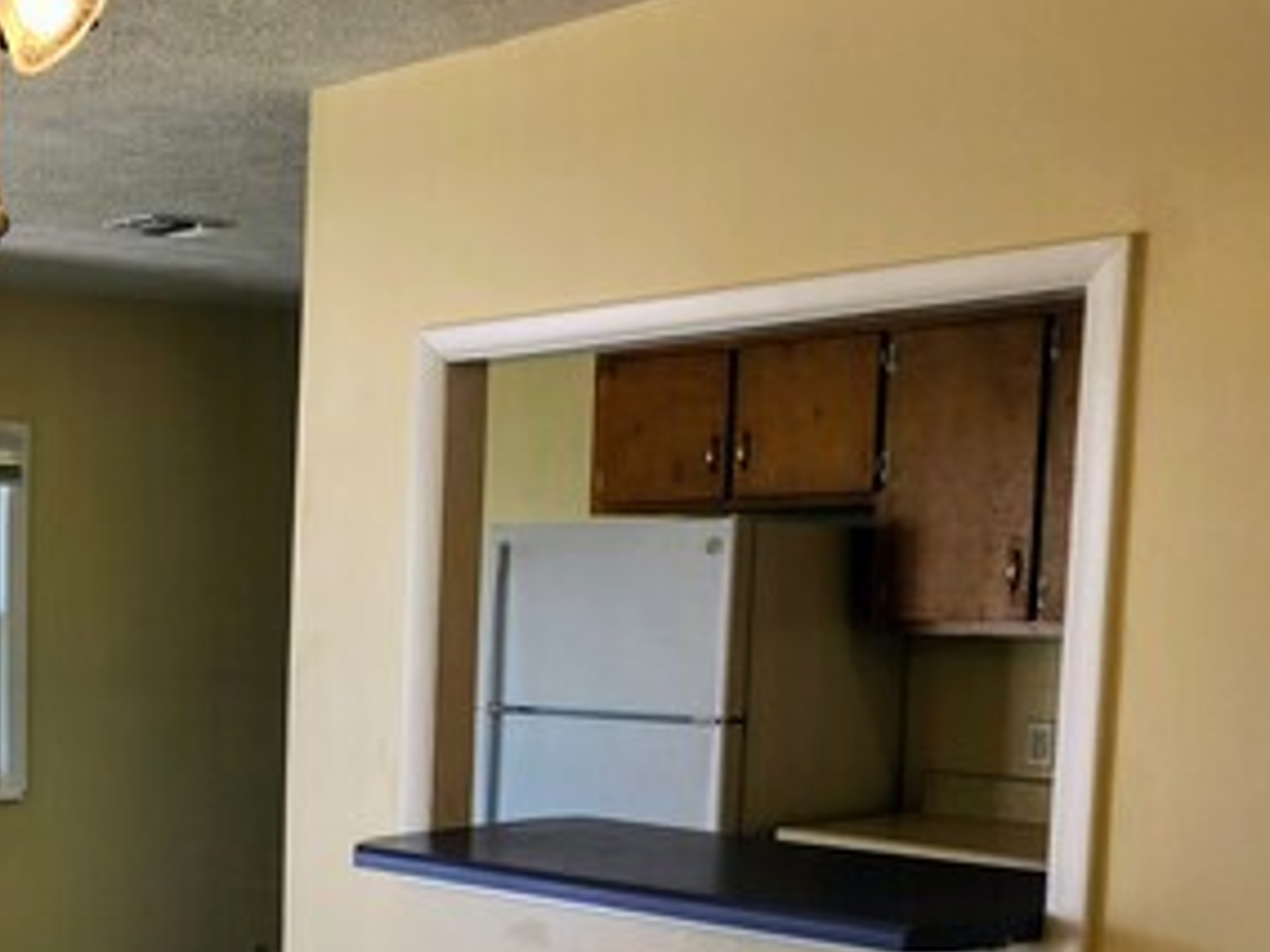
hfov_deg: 31.5
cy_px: 818
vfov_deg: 26.3
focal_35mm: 54
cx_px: -127
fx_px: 1981
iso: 64
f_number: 1.8
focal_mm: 5.54
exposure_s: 1/180
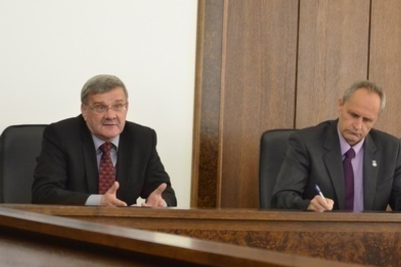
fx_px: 1704
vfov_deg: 9.0
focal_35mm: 153
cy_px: 138
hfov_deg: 13.4
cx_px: 210
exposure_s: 1/320
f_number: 4
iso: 3200
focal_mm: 80
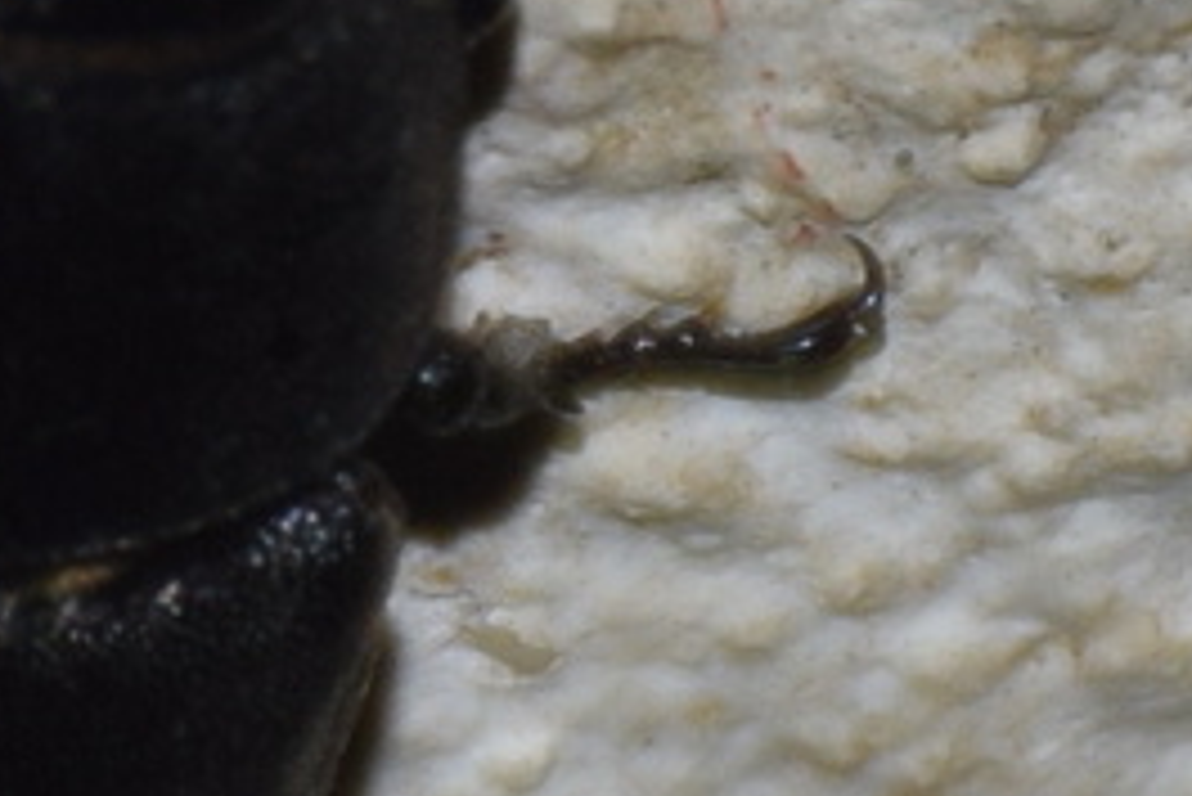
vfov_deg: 1.8
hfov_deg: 2.7
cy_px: 364
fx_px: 25210
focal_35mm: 761
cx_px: -211
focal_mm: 140
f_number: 5.6
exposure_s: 1/60
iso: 320
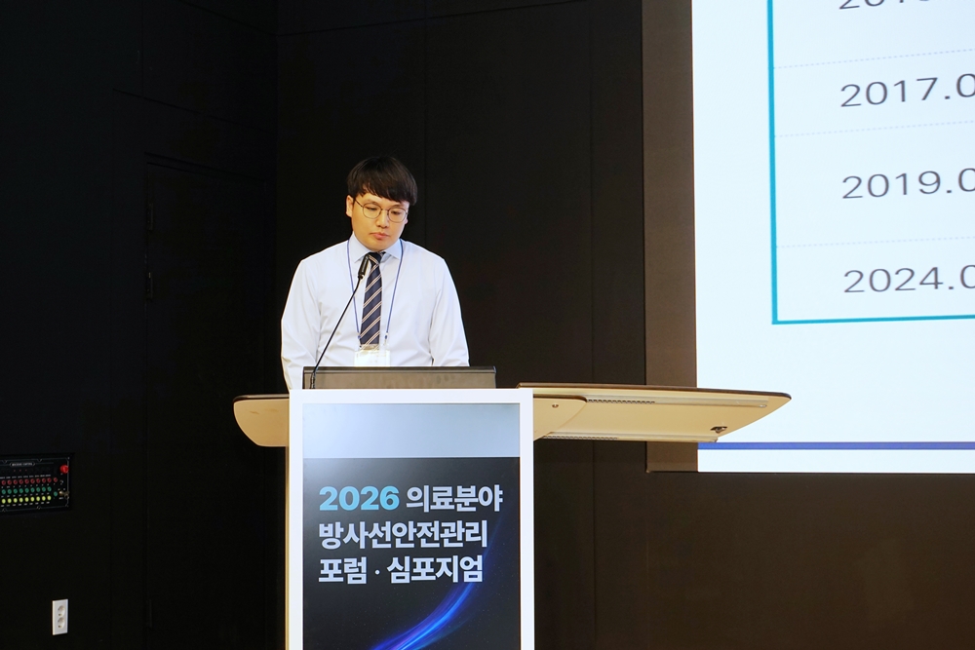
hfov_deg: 32.9
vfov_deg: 22.3
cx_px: 488
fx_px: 1652
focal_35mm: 61
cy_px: 325
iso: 400
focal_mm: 61
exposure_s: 1/100
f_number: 7.1
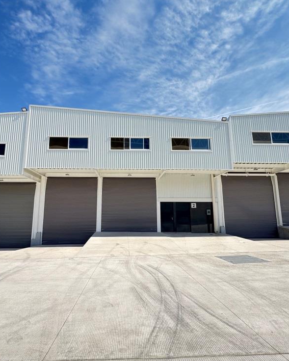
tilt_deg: +10.1
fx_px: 203
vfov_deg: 83.2
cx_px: 127
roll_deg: -0.2
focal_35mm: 19
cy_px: 188
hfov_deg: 70.6
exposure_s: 1/899
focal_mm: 2.22
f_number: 2.2
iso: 50
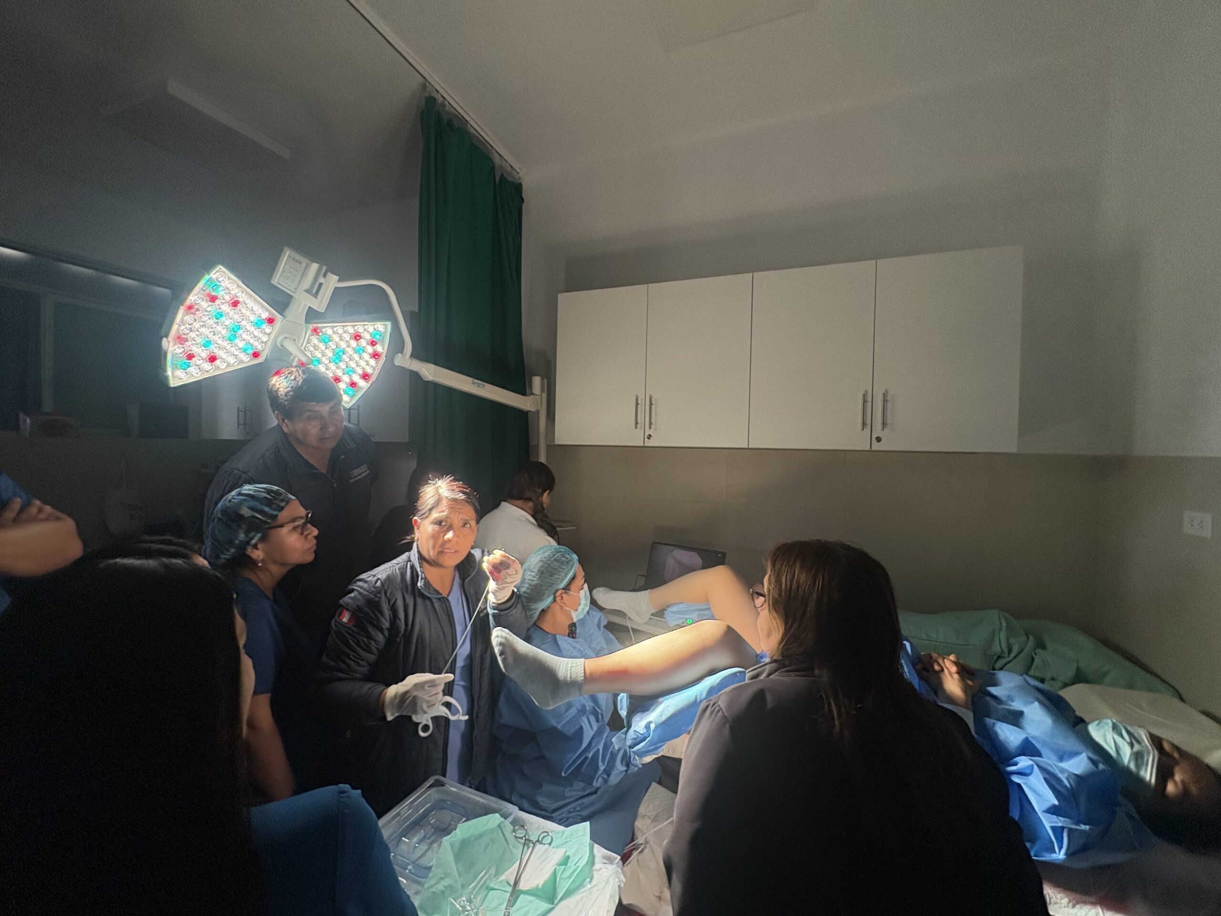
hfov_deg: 102.1
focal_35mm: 14
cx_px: 610
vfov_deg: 85.7
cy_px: 458
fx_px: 494
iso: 250
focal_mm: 2.22
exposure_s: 1/56
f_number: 2.2
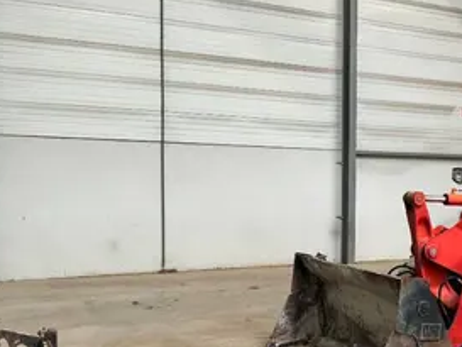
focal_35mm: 51
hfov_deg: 35.9
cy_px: 229
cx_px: 389
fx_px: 681
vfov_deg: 28.4
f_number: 1.8
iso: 64
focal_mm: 3
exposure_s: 1/67
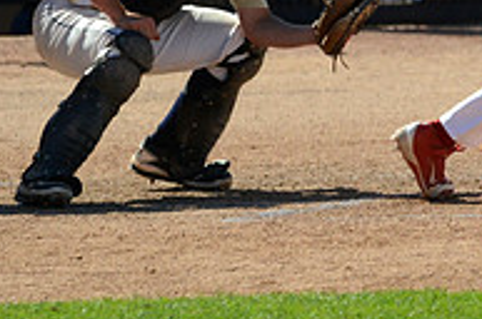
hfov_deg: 2.3
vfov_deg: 1.6
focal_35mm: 880
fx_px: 11756
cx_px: 644
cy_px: -102
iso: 1250
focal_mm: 195
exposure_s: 1/8000
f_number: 5.3
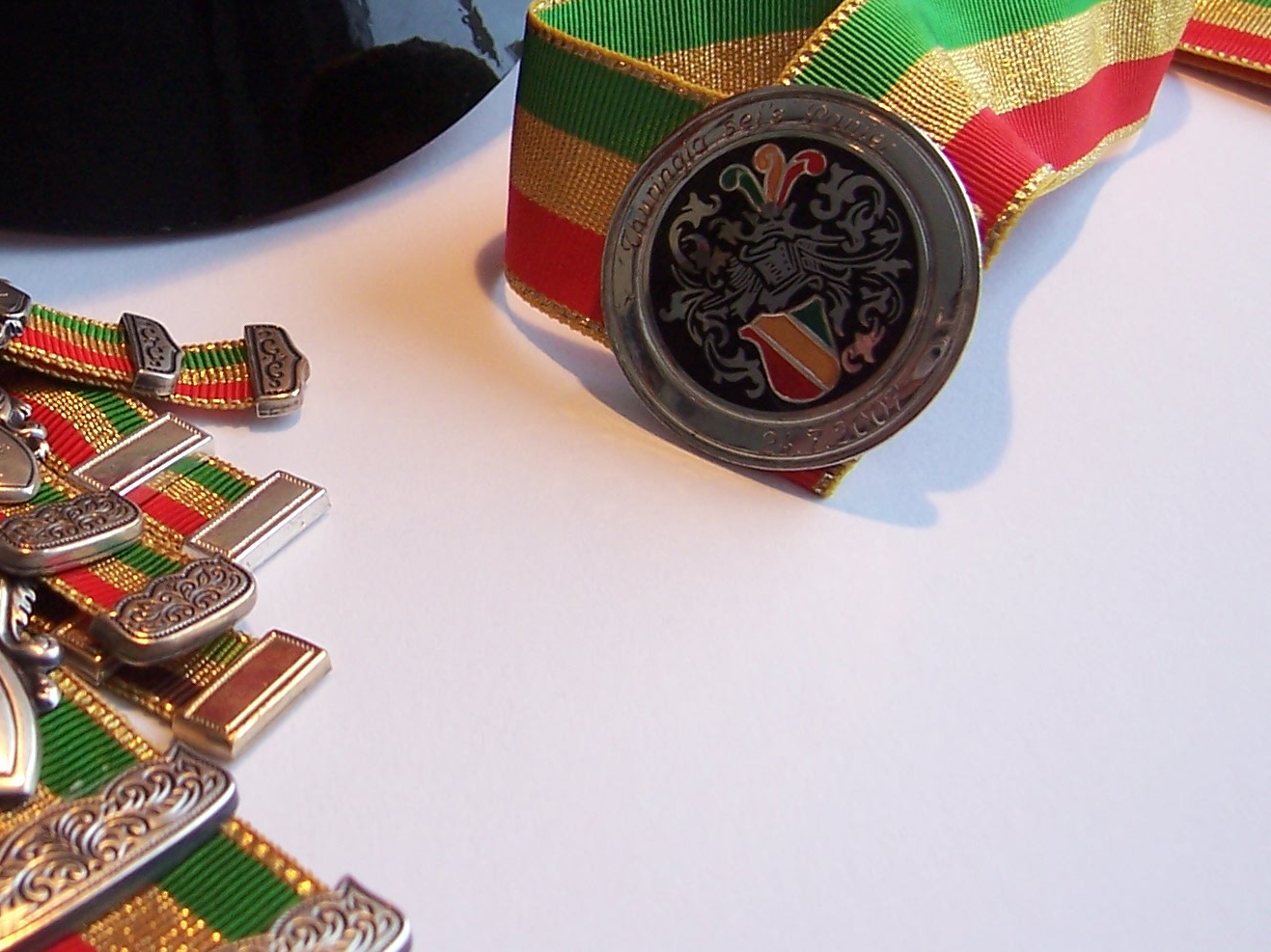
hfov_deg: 29.7
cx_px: 182
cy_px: 316
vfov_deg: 23.2
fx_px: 2313
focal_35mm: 63
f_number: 3
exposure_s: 1/30
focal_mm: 6
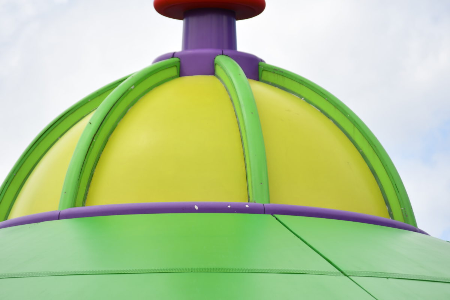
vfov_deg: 5.2
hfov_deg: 7.9
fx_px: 3275
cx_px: 225
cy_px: 150
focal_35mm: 262
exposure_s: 1/500
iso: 160
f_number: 8
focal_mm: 175
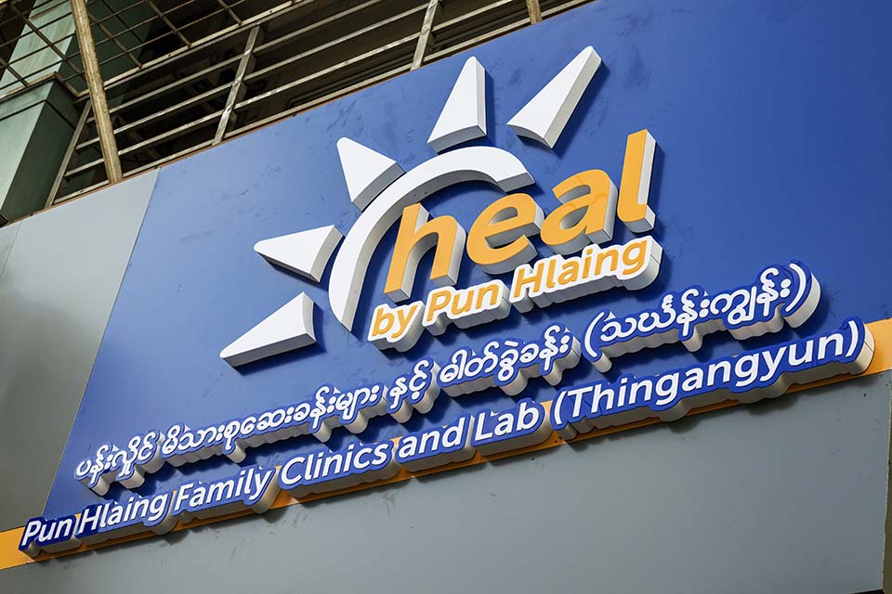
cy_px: 297
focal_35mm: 61
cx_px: 446
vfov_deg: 22.3
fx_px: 1511
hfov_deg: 32.9
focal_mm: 61
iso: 320
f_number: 8
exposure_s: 1/250
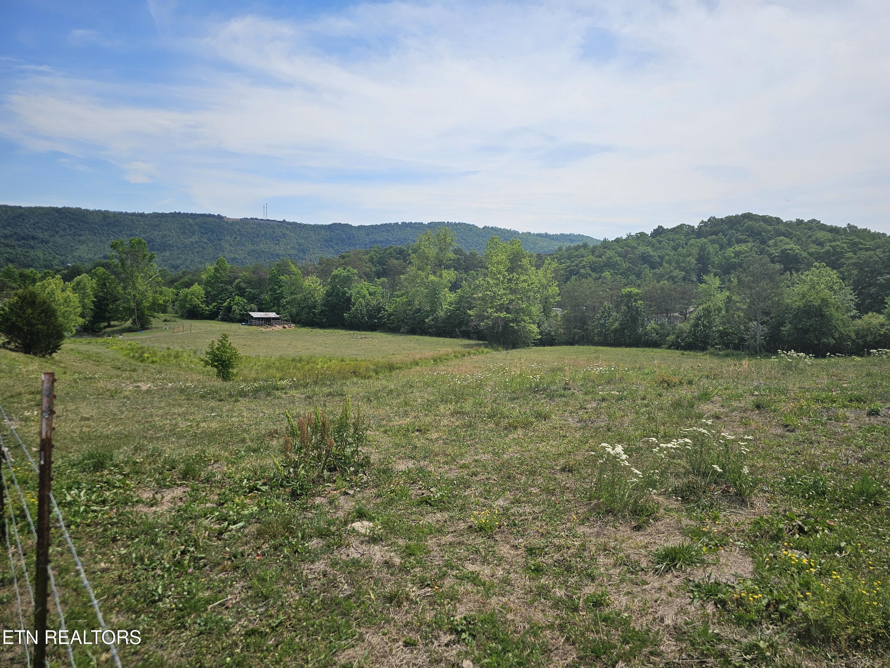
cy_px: 334
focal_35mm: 23
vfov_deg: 58.9
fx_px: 591
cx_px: 445
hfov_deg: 73.9
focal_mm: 6.3
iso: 12
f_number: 1.7
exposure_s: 1/1365
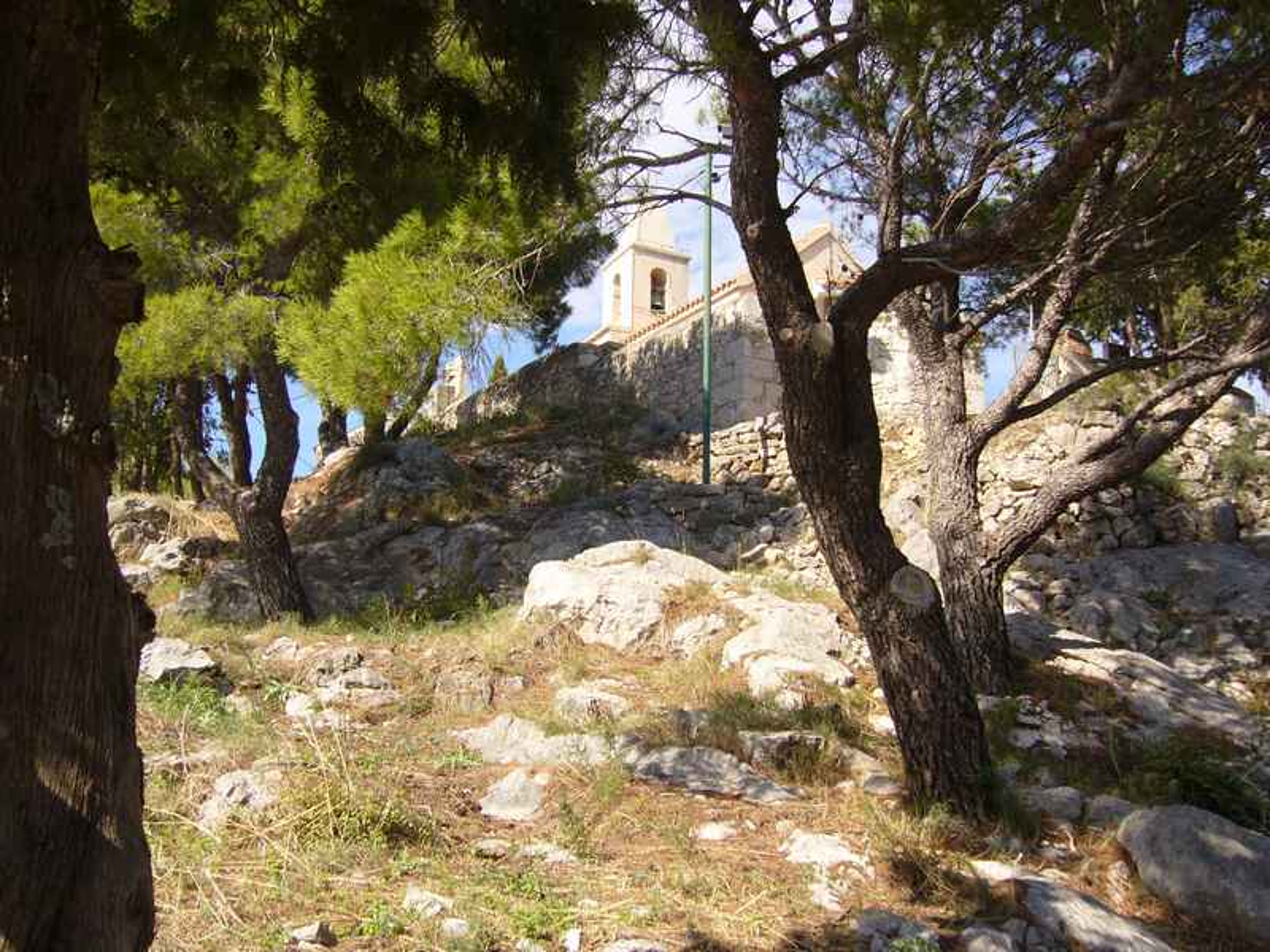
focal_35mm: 35
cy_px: 476
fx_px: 1284
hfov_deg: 52.6
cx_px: 635
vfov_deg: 40.7
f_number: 5.6
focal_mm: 5.8
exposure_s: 1/200
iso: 80
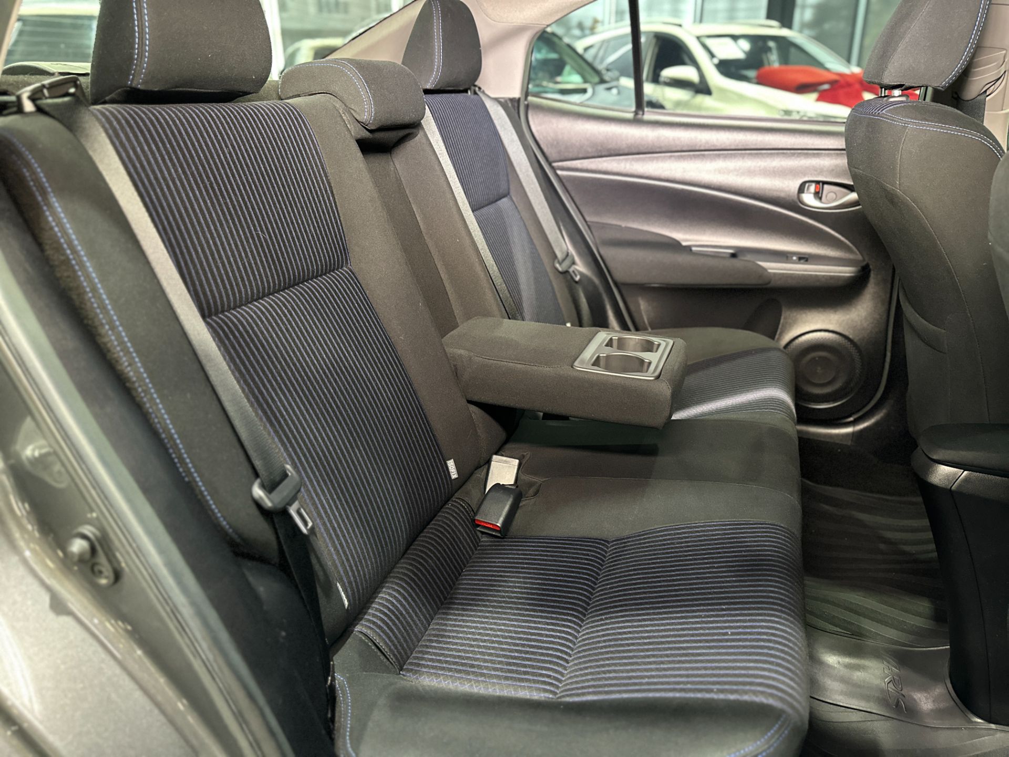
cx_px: 504
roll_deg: +0.5
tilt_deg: -22.2
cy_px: 378
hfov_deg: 71.6
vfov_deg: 56.8
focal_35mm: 24
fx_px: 700
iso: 1000
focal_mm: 6.86
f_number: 1.78
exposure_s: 1/30
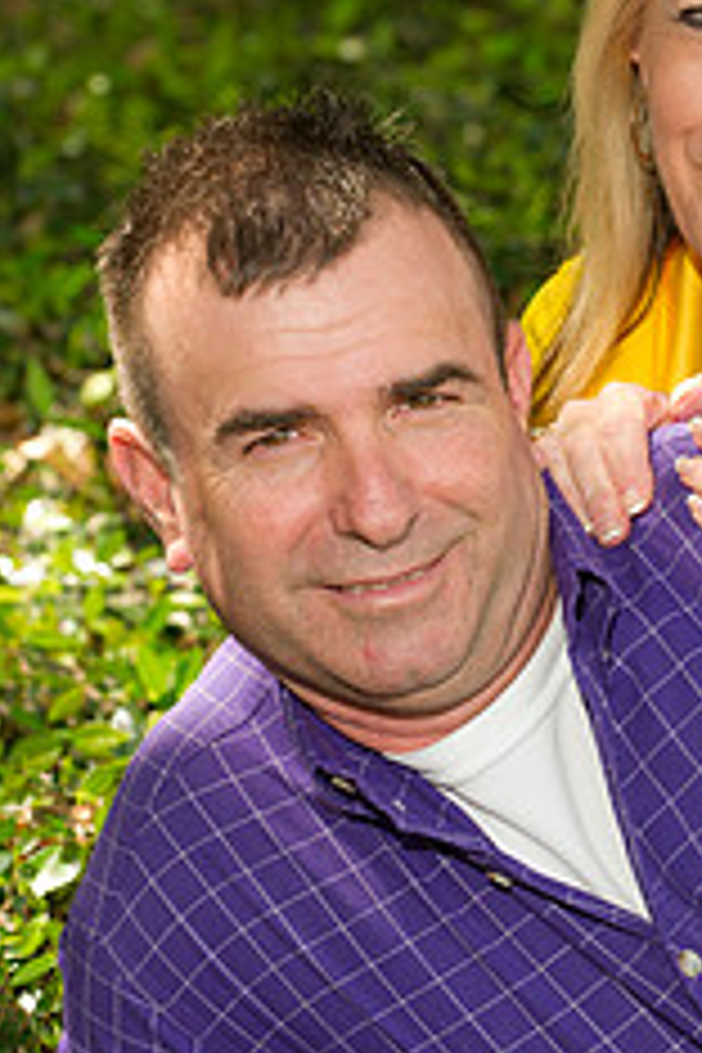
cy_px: 482
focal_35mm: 223
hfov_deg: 6.1
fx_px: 6522
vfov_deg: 9.2
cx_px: 628
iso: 400
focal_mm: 116
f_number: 5
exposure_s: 1/200
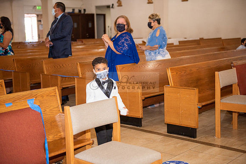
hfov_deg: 35.6
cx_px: 123
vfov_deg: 24.2
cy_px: 82
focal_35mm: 56
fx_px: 383
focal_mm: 56
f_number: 2.8
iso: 1000
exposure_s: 1/160
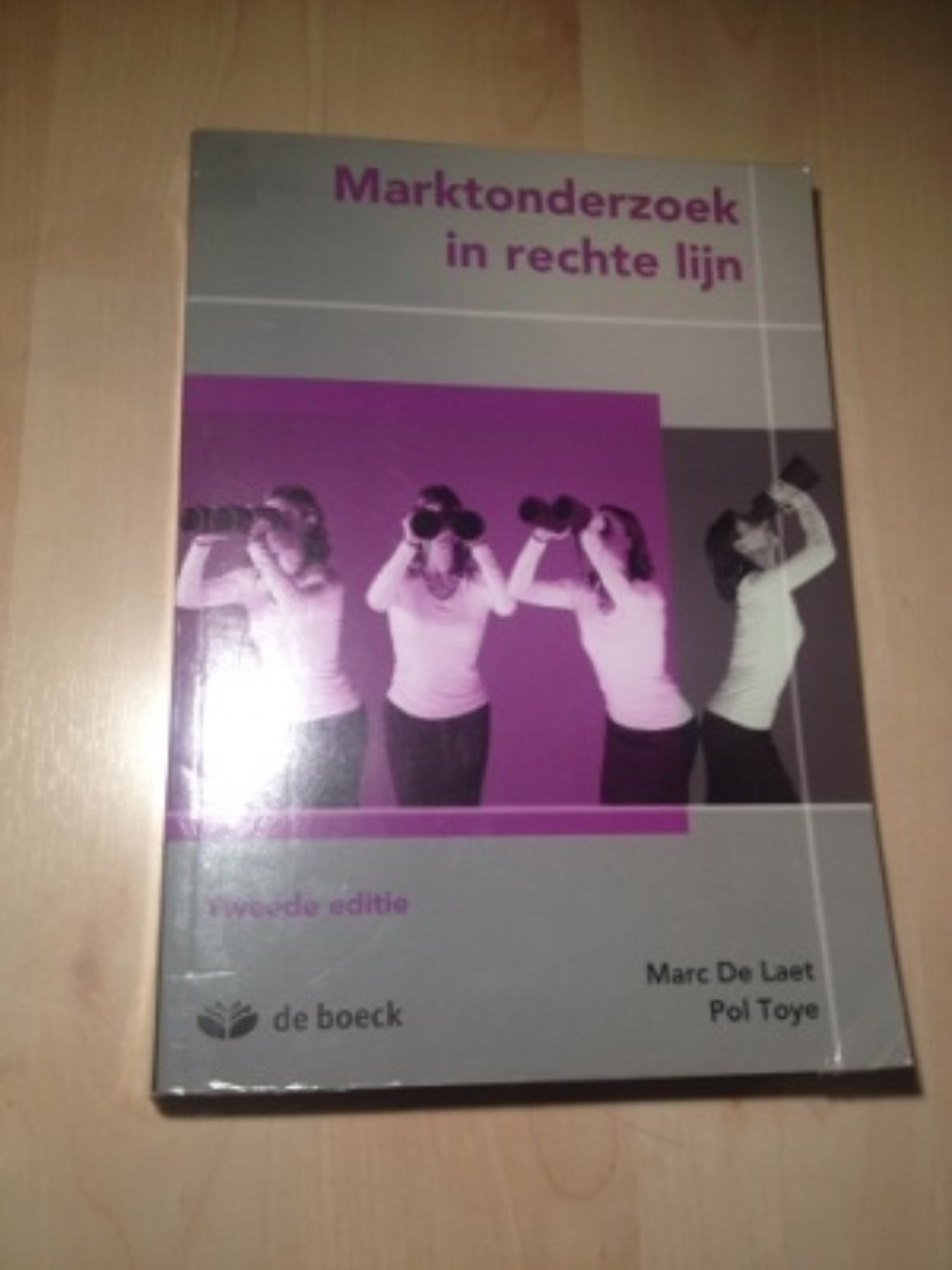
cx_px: 476
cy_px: 635
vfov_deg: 52.6
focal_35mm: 35
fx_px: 1283
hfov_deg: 40.7
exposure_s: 1/20
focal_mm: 4.28
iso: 64
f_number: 2.4
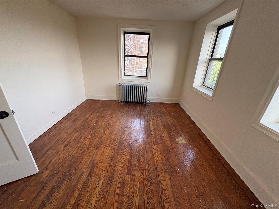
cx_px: 140
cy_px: 104
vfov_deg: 85.7
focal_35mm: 14
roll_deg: -2.7
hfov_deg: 102.1
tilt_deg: -19.6
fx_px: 113
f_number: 2.2
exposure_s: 1/99
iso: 160
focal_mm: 2.22
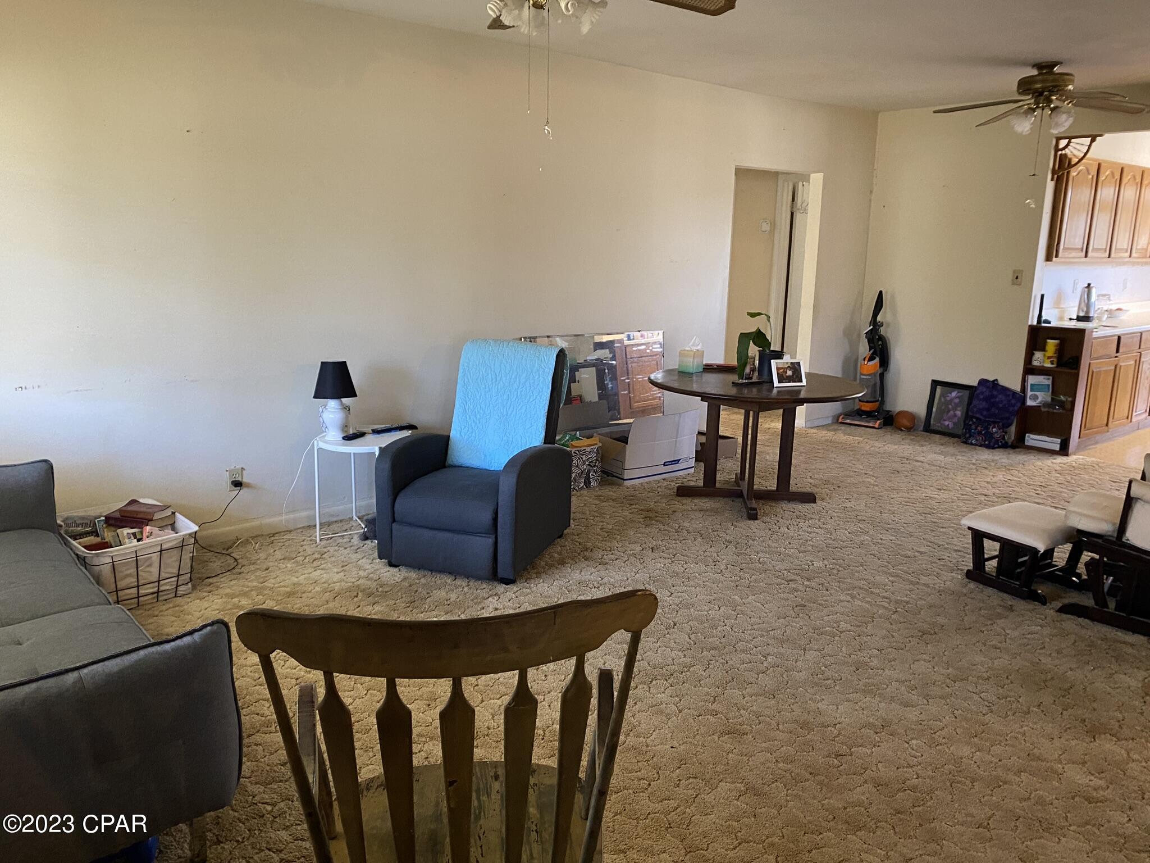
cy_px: 432
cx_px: 575
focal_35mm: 26
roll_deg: -1.5
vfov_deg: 53.1
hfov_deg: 67.3
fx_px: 864
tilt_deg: -11.1
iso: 320
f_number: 1.8
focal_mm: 4.25
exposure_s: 1/40
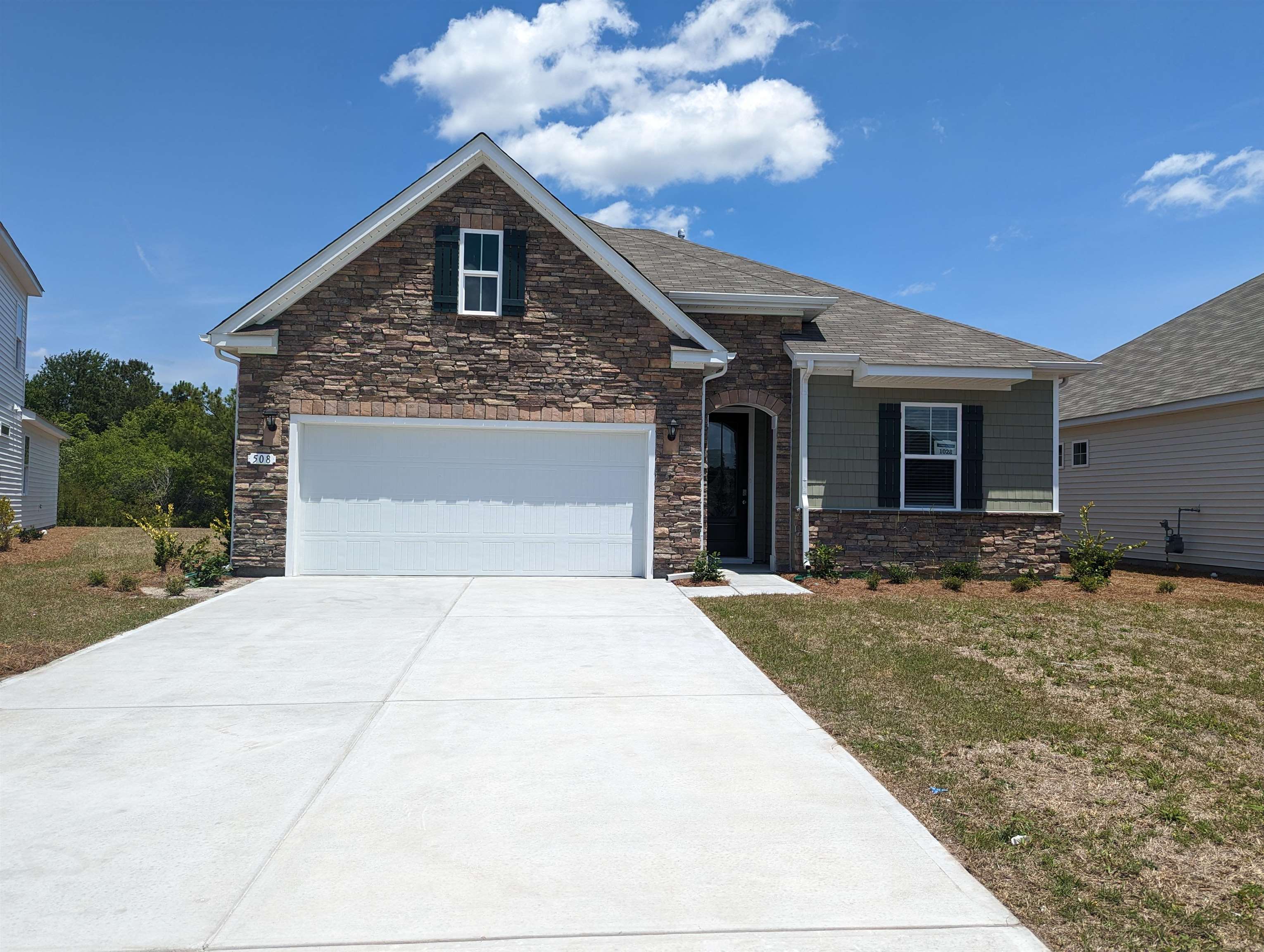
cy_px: 476
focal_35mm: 24
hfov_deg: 71.5
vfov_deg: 56.9
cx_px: 632
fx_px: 878
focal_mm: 6.81
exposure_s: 1/3333
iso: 68
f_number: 1.85
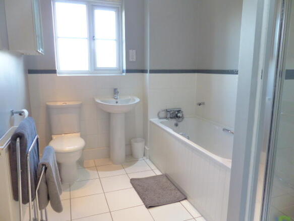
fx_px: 212
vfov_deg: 54.9
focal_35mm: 25
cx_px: 147
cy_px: 110
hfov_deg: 69.4
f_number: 2.8
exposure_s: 1/60
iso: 400
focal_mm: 4.5
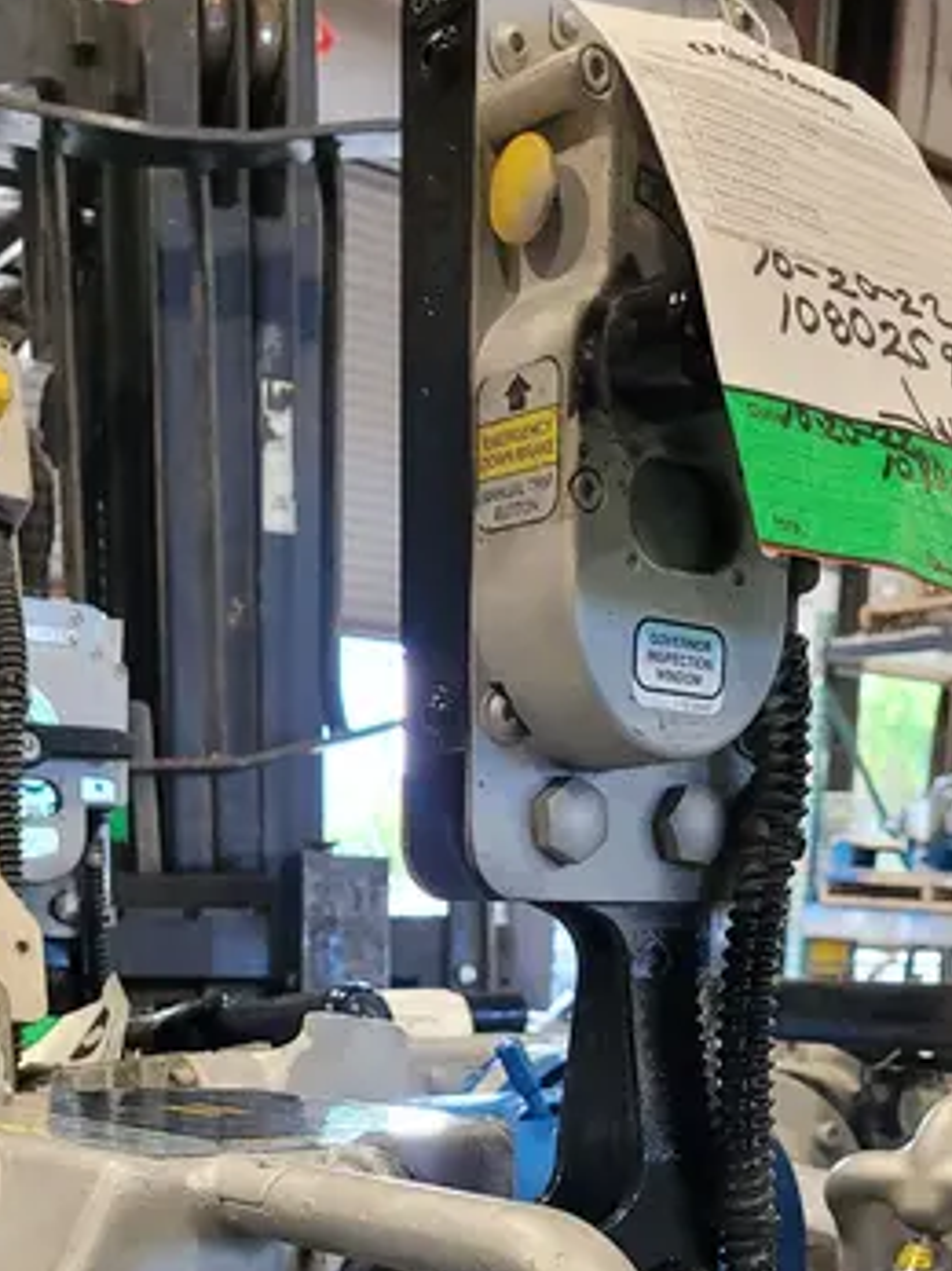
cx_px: 428
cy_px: 1306
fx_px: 2018
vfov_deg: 31.9
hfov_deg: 26.5
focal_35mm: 55
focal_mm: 5.4
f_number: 1.8
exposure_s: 1/120
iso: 320
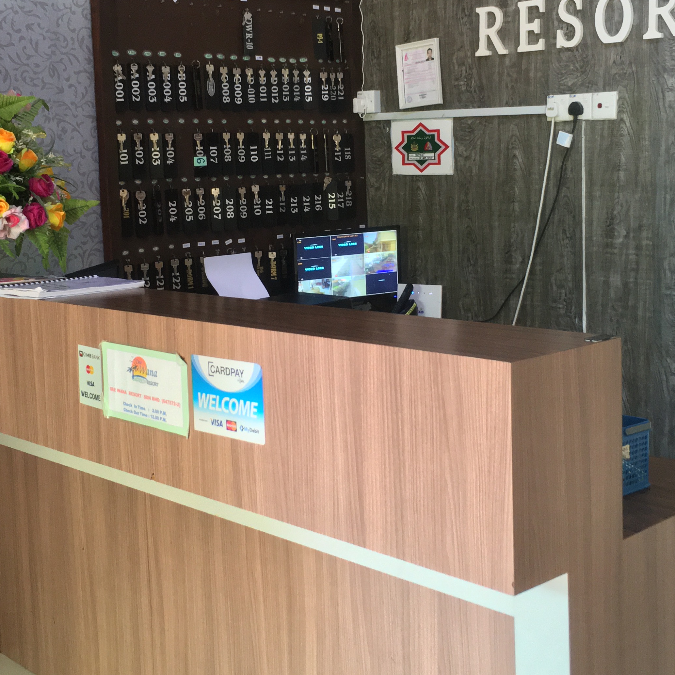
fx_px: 1103
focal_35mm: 50
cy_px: 270
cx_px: 308
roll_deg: +3.2
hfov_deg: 34.0
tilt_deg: -5.2
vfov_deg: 33.9
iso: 200
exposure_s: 1/25
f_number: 2.2
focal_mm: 4.15
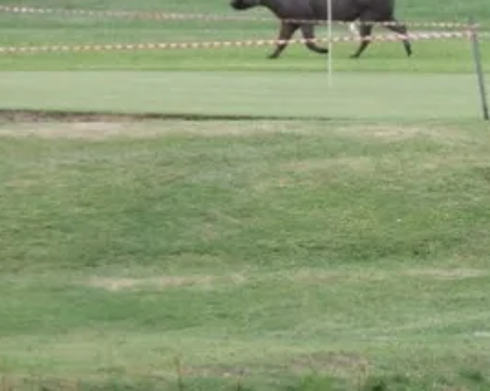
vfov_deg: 0.7
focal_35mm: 2187
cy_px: 8
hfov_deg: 0.9
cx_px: 558
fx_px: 31693
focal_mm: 260
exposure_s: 1/1600
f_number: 5.6
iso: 400
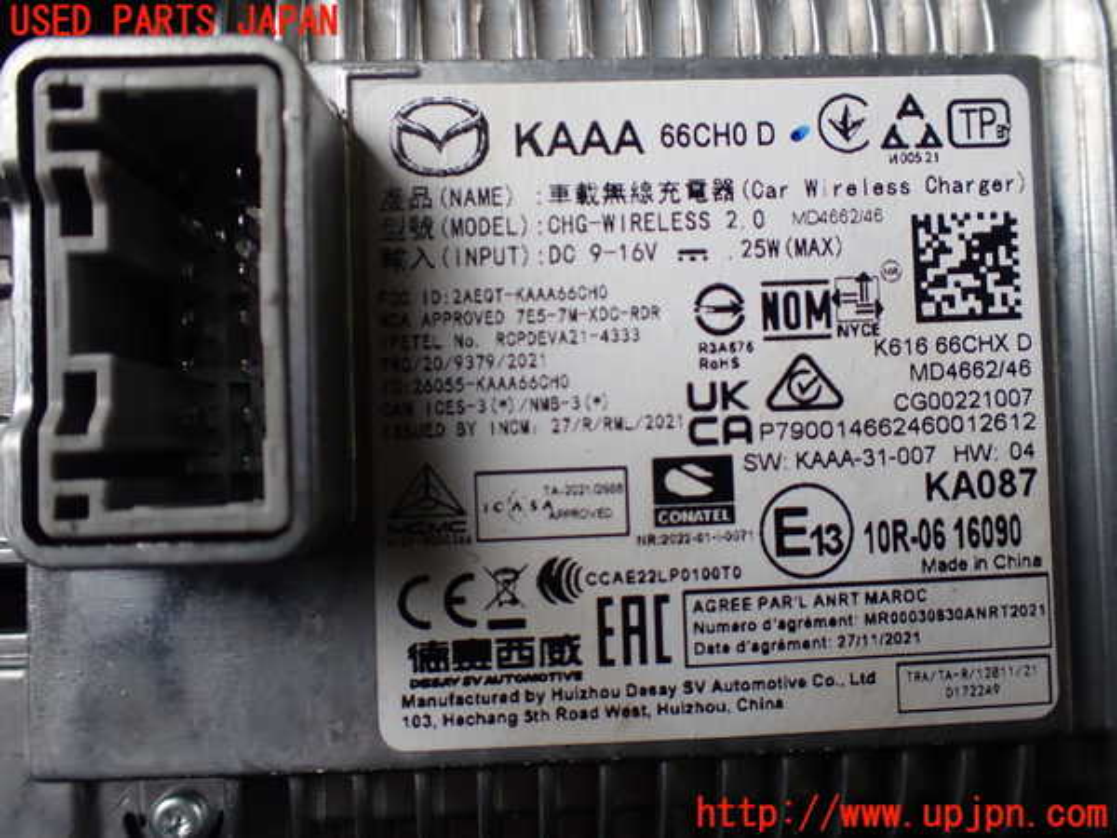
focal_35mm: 30
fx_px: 968
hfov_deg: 60.0
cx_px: 558
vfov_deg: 46.8
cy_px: 419
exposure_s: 1/125
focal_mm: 5.4
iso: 200
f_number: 2.3
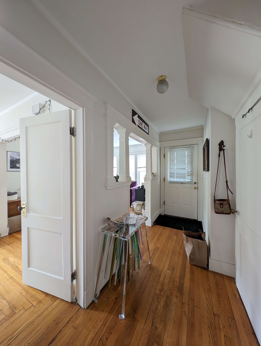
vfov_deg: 110.5
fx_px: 120
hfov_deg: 94.6
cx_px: 130
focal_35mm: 12
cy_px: 173
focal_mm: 2.23
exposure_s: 1/41.7
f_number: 1.95
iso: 102
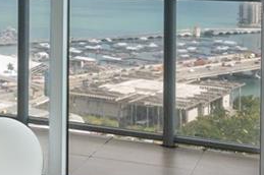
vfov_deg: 13.5
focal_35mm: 99
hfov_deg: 17.9
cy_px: -24
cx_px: -156
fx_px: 725
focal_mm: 16
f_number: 8
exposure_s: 1/250
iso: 250
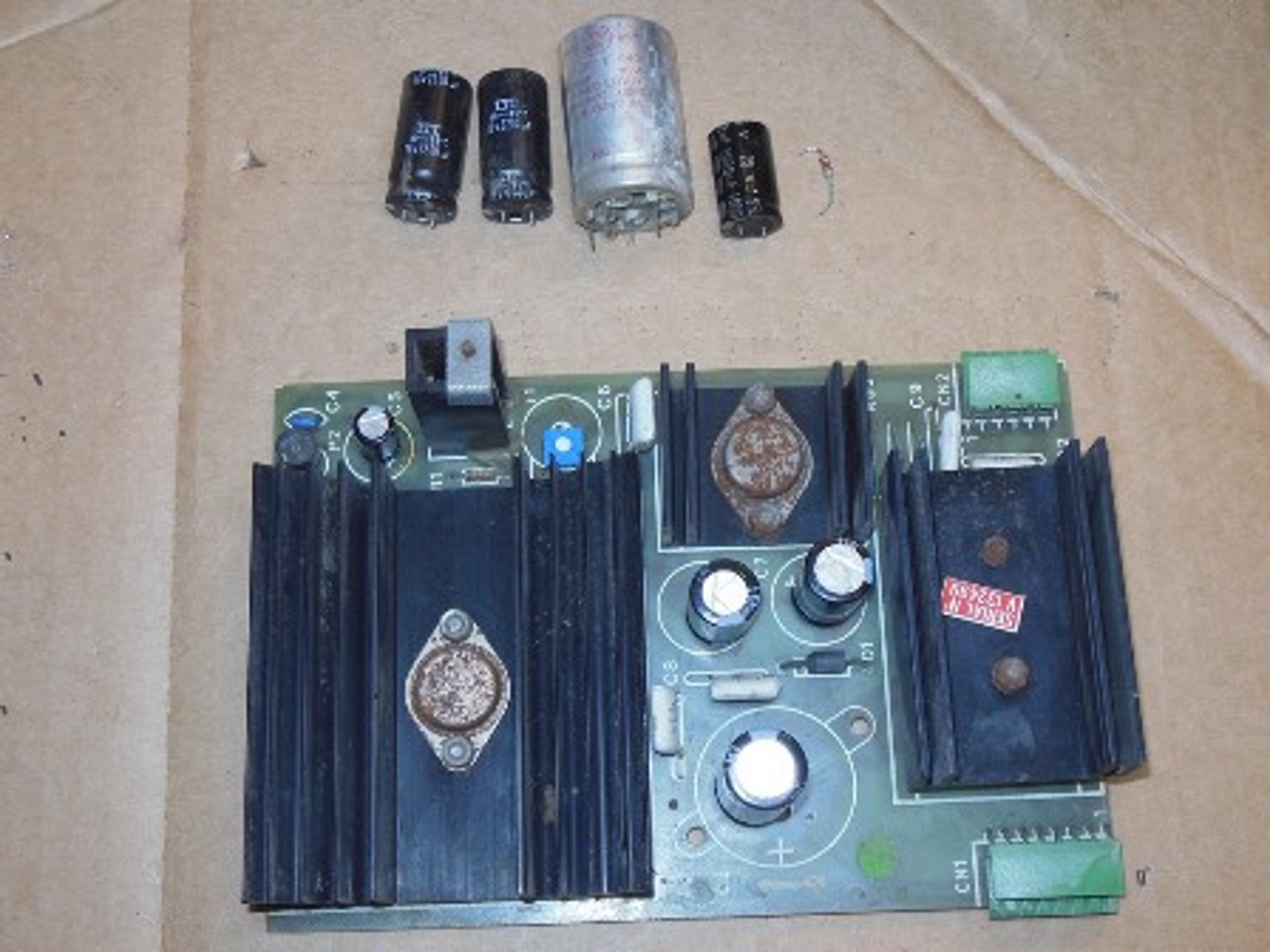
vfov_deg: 33.6
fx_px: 1578
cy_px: 476
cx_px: 635
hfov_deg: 43.9
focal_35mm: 43
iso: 125
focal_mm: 7.7
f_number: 3.8
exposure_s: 1/30
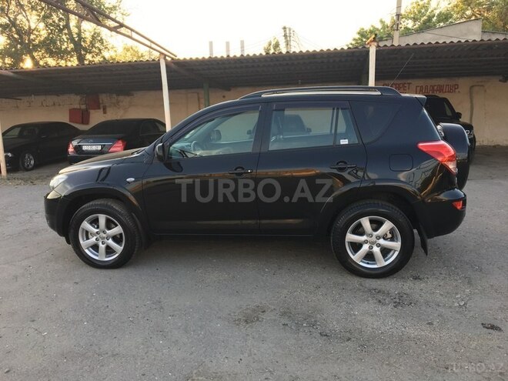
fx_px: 426
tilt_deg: -9.8
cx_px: 254
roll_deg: +2.0
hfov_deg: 61.7
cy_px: 190
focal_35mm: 29
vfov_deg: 48.2
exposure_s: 1/100
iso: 40
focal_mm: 4.15
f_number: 2.2
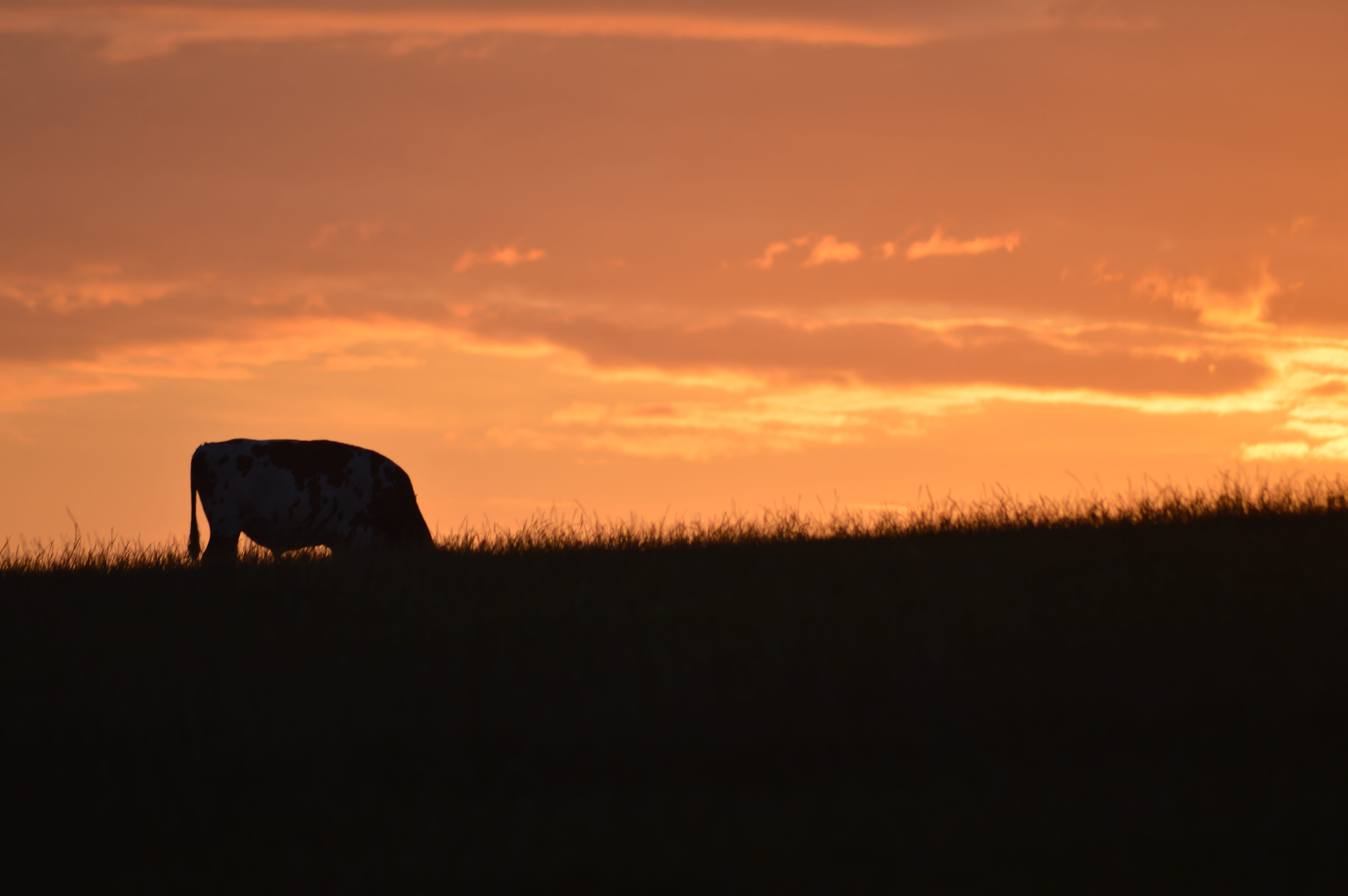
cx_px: 674
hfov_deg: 4.6
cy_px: 448
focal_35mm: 450
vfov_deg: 3.0
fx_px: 16835
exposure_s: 1/400
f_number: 5.6
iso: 125
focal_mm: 300
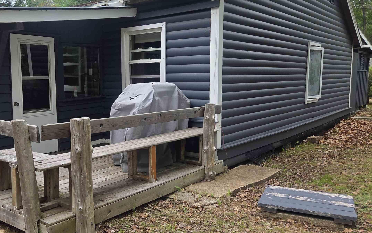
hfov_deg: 54.3
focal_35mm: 35
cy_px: 111
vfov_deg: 36.3
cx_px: 127
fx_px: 355
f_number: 1.8
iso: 80
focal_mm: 5.4
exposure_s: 1/1780
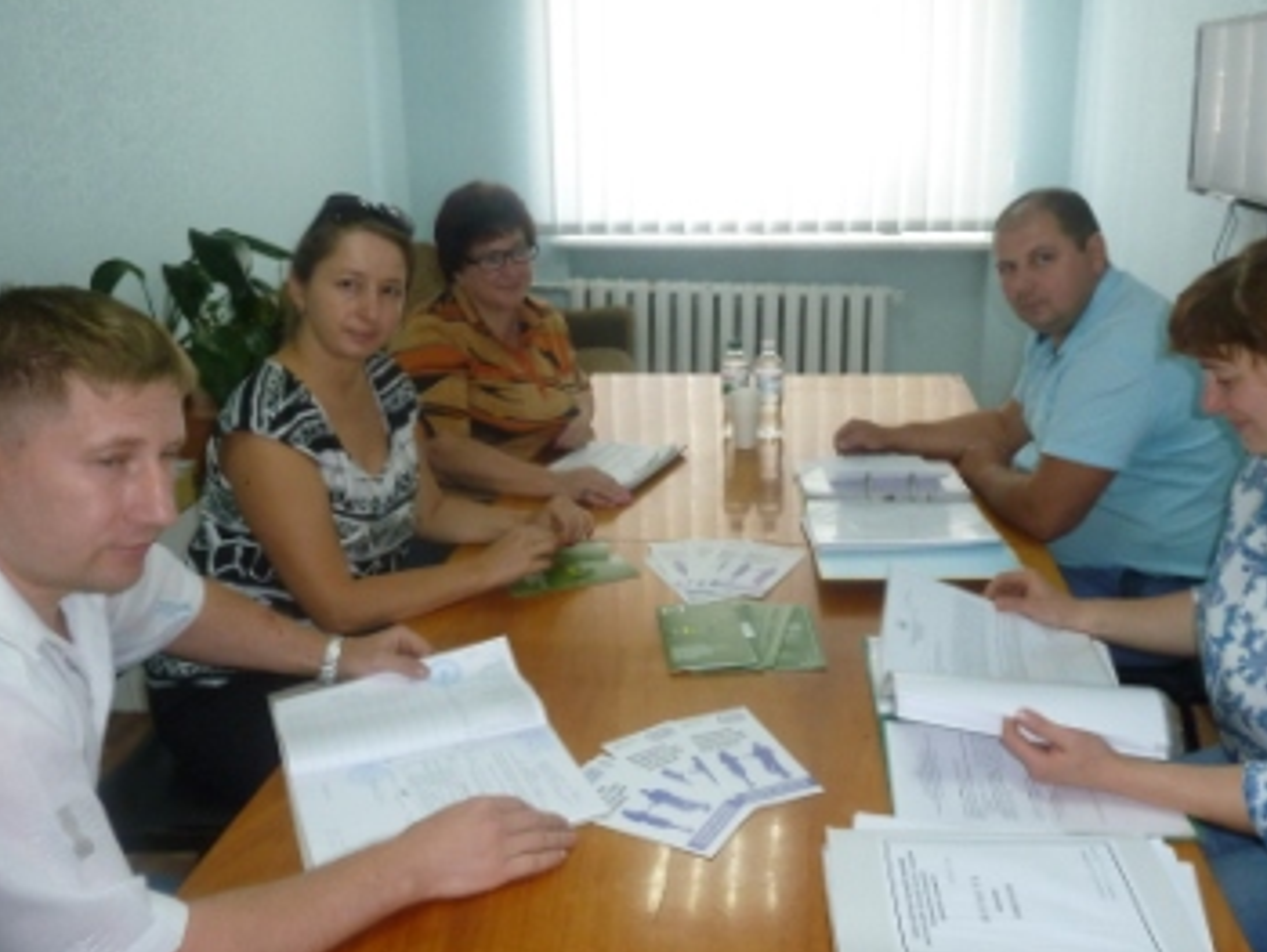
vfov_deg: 44.1
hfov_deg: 56.7
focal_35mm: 32
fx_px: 1172
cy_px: 402
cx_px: 684
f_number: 5
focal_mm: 4.1
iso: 250
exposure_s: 1/30
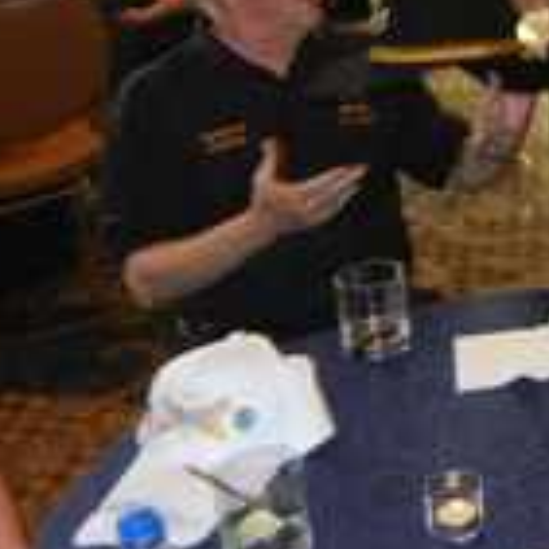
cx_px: 650
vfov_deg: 22.5
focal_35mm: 75
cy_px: 62
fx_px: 1346
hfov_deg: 21.5
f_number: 3.5
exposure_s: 1/30
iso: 200
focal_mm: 5.4
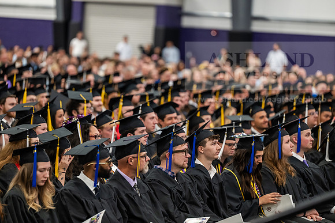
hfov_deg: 11.7
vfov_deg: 7.9
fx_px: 1629
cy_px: 112
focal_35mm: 175
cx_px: 168
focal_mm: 175
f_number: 3.2
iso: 2500
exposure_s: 1/200
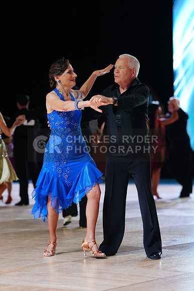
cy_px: 146
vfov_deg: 16.6
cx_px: 97
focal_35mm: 123
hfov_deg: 11.2
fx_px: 994
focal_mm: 123
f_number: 2.8
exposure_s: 1/400
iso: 800
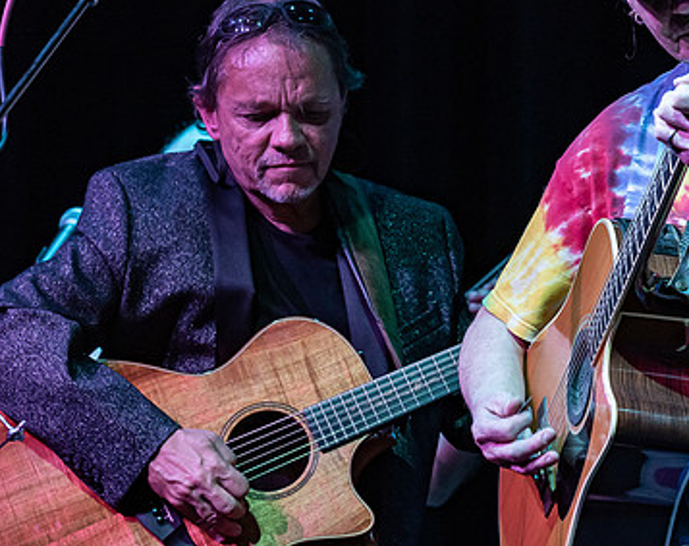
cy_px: 322
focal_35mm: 244
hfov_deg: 7.9
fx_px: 4958
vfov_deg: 6.3
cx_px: 723
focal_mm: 116
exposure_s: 1/160
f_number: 5.6
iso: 1600
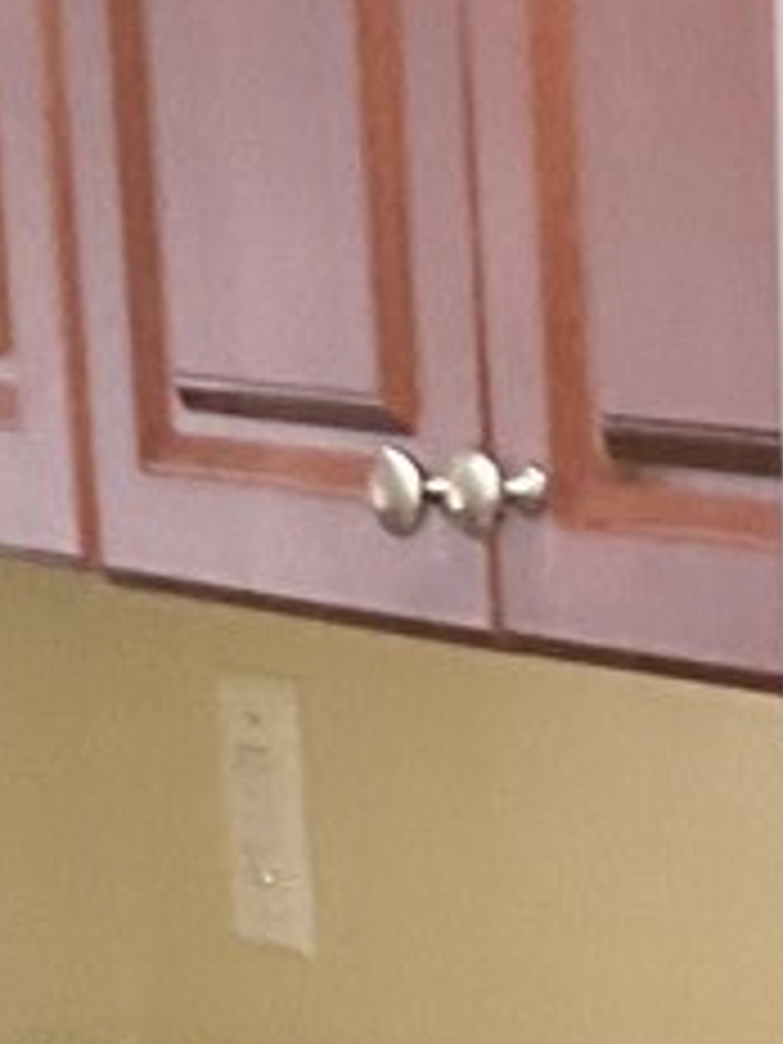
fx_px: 6032
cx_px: 1562
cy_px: 1827
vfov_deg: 9.5
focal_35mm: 200
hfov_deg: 7.2
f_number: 1.8
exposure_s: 1/40
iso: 200
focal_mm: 3
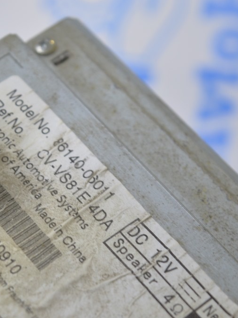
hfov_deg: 12.3
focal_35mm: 120
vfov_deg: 16.5
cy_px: 159
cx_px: 30
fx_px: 1098
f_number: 5.6
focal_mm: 55
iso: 400
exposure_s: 1/20
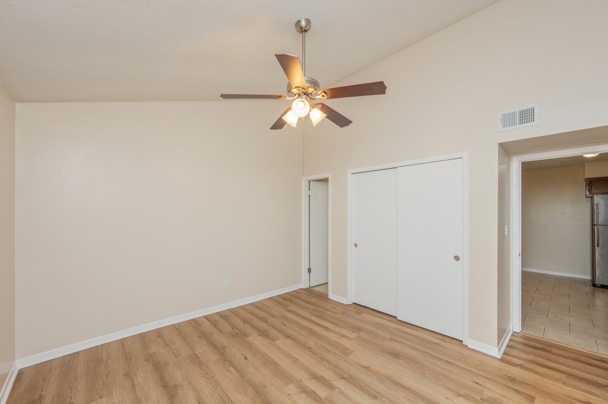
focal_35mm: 14
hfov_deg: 104.3
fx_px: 236
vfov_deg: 81.1
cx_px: 304
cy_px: 202
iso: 320
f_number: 9
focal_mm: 14
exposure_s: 1/30
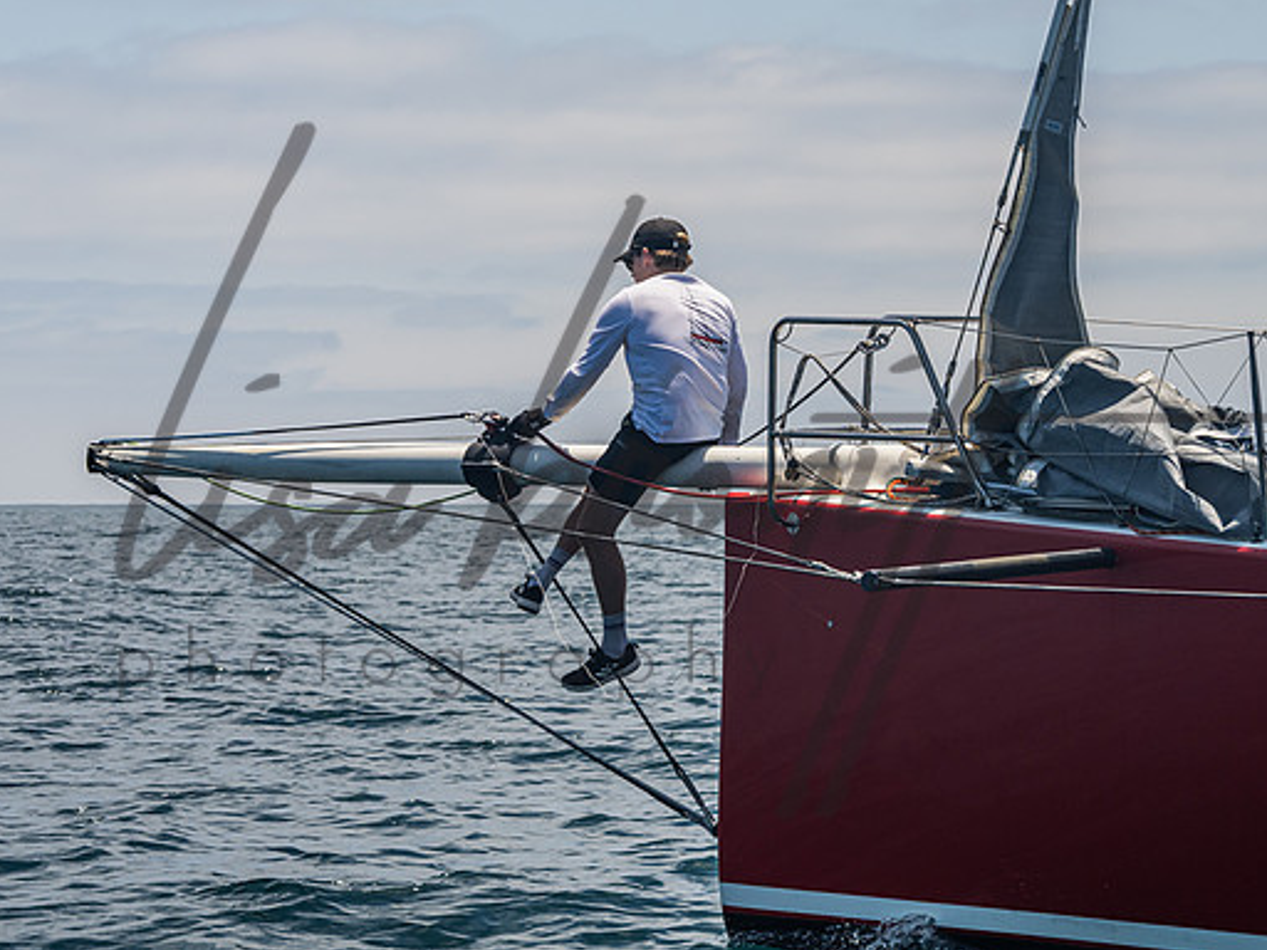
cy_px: 305
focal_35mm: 157
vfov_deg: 9.4
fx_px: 5746
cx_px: 705
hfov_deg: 12.6
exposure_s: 1/1600
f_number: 8
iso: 320
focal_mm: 105
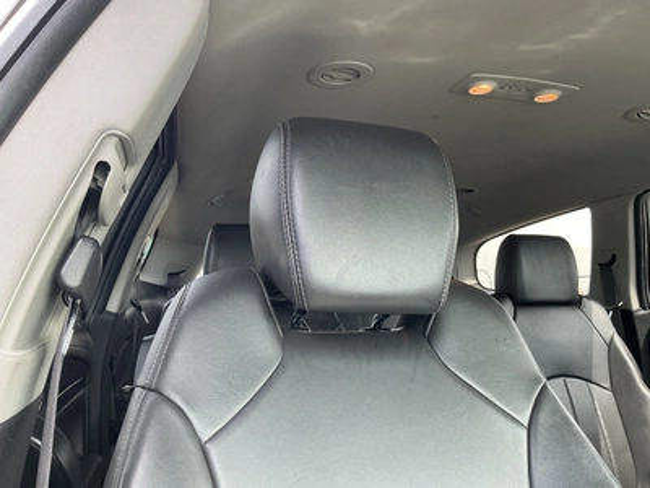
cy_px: 244
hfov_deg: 63.4
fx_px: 526
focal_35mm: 28
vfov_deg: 49.7
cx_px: 325
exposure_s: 1/122
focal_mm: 3
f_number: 1.8
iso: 64
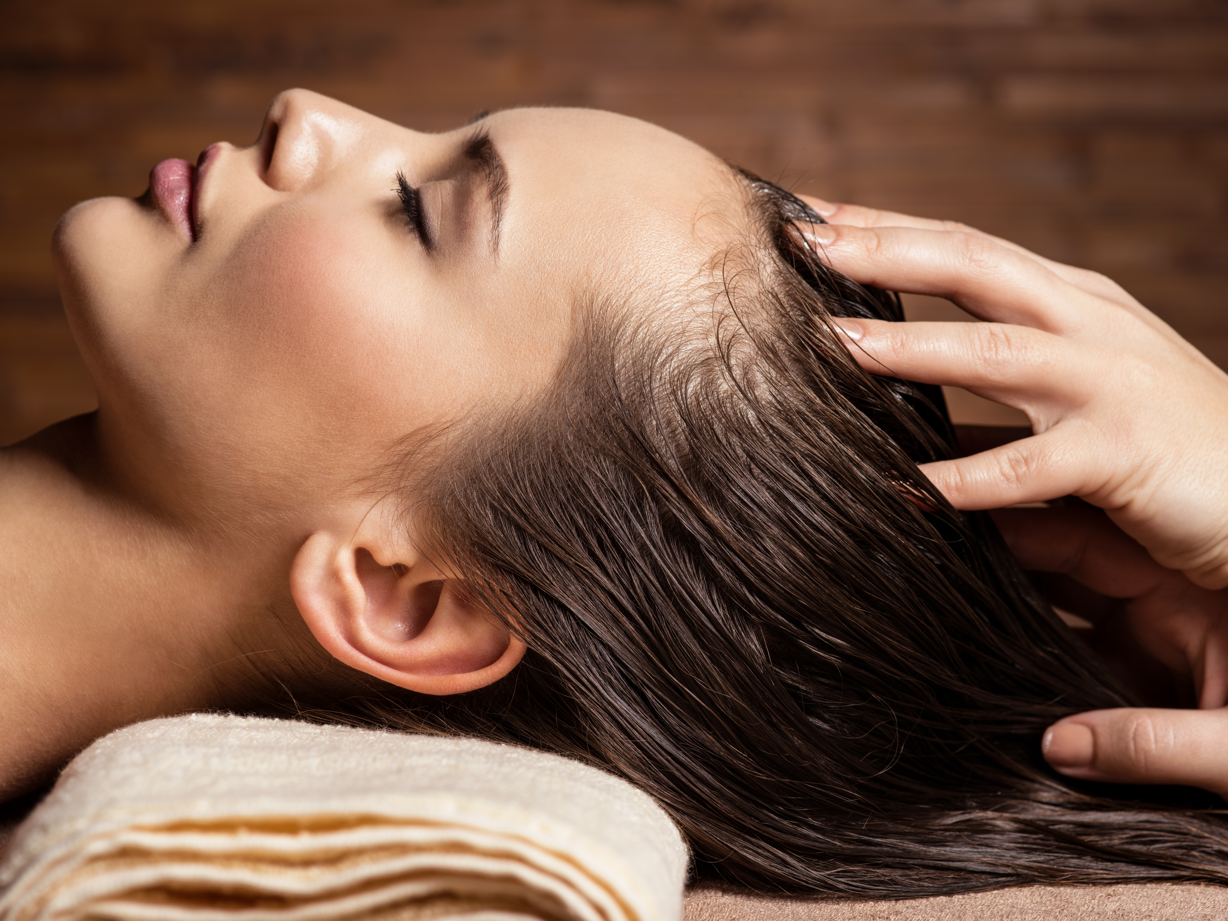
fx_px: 3335
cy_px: 460
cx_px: 614
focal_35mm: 94
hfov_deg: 20.9
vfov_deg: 15.7
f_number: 10
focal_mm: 120
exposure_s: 1/125
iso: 100
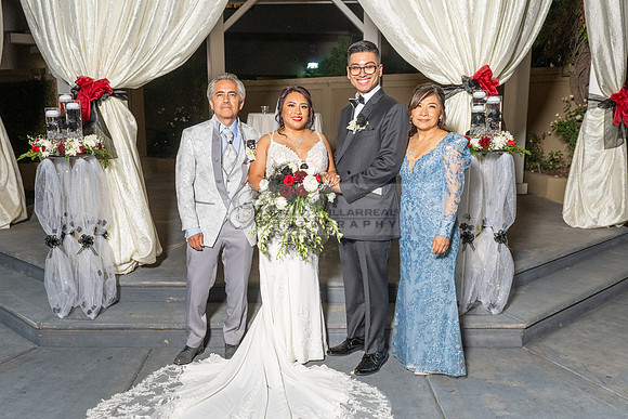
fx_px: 638
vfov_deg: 36.3
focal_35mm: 37
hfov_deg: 52.4
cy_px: 238
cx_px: 289
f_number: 4.5
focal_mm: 24
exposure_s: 1/200
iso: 640
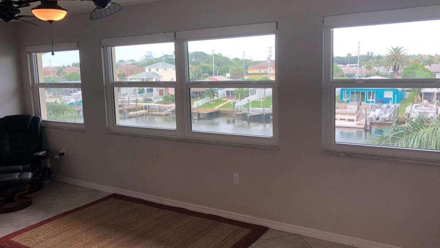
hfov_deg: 62.6
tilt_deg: -7.4
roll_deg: +1.7
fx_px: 362
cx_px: 219
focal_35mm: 31
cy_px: 121
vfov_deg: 37.8
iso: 32
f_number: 1.8
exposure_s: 1/120
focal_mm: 3.99
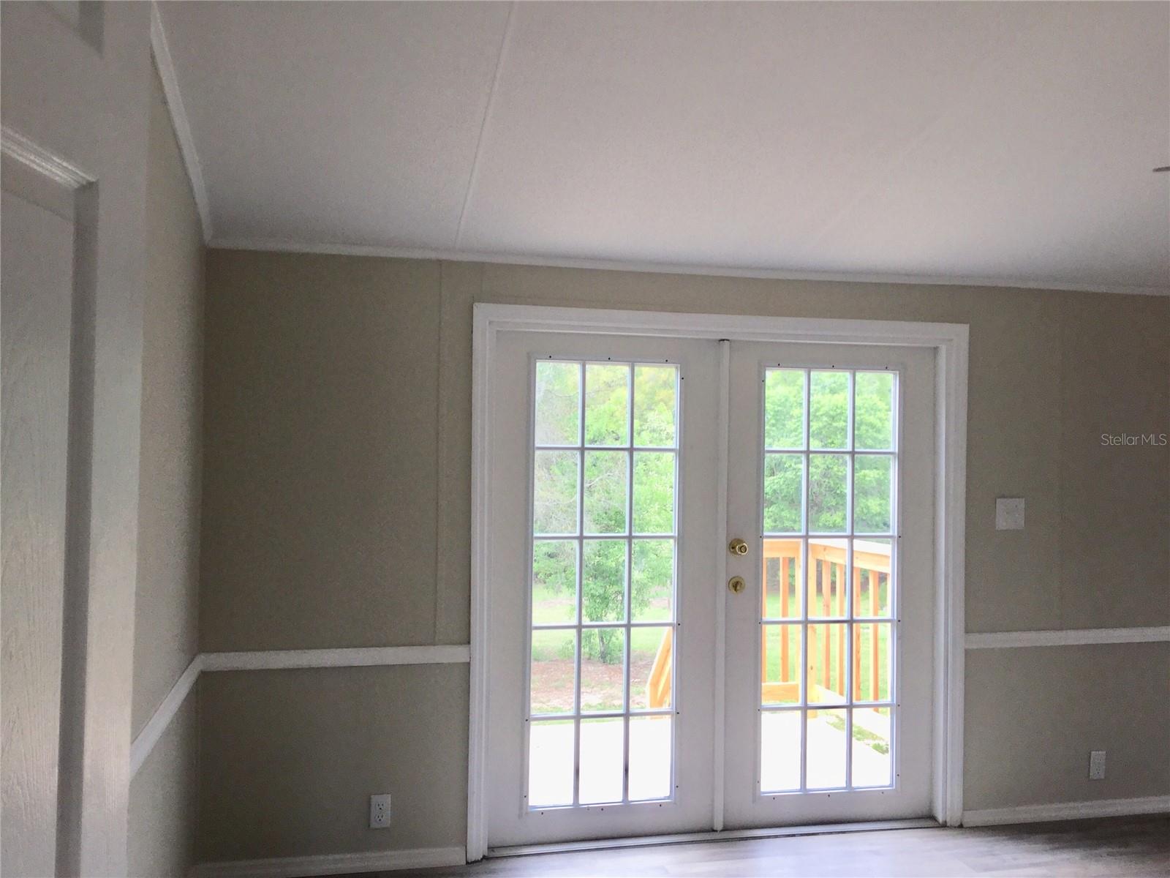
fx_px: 1048
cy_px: 439
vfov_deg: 45.4
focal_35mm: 31
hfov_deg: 58.4
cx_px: 585
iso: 40
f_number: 2.4
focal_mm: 3.3
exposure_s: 1/100
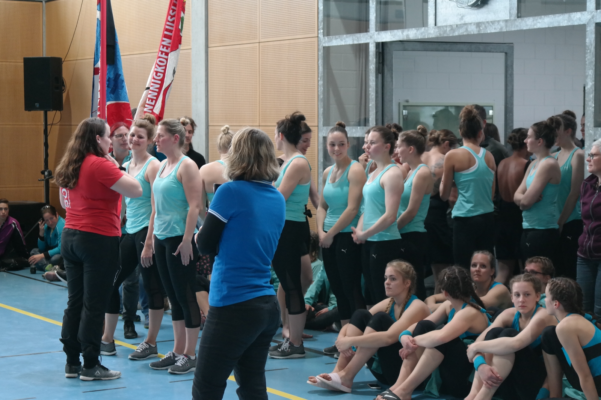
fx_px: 1285
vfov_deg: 17.7
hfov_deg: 26.3
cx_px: 300
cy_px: 200
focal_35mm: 77
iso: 800
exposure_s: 1/80
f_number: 4
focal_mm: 50
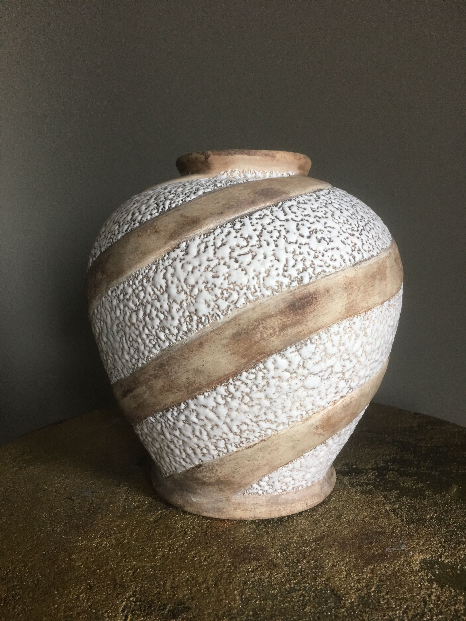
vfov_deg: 61.7
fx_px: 521
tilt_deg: -6.1
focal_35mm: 29
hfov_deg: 48.2
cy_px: 310
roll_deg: +0.8
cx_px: 233
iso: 40
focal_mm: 4.15
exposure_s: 1/30
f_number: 2.2
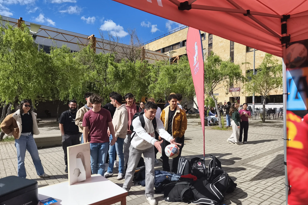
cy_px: 113
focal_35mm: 24
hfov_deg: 73.7
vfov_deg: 53.0
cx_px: 154
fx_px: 205
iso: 50
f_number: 1.65
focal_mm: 6.14
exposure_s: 1/1594
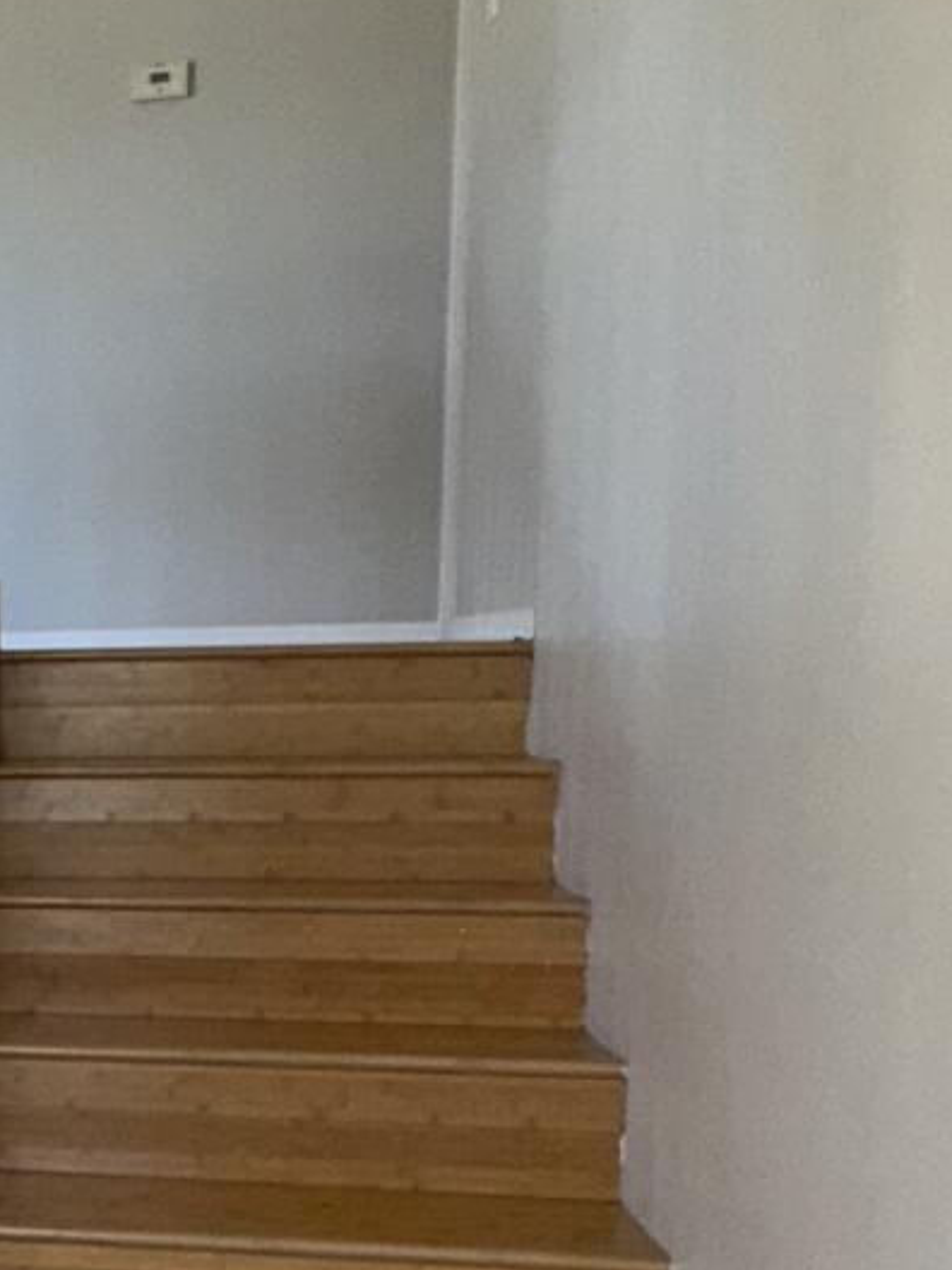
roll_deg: +1.9
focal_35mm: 53
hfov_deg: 23.2
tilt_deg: -7.7
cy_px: 909
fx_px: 1943
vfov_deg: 35.6
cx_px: -394
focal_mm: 2.22
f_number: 2.2
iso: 80
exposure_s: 1/122
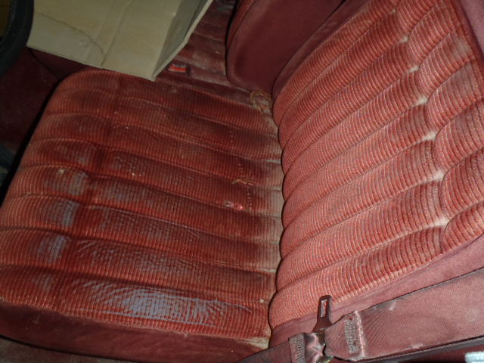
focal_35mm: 28
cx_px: 242
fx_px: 391
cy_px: 182
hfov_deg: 63.4
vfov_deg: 49.7
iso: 100
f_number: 3.9
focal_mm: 5
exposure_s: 1/30
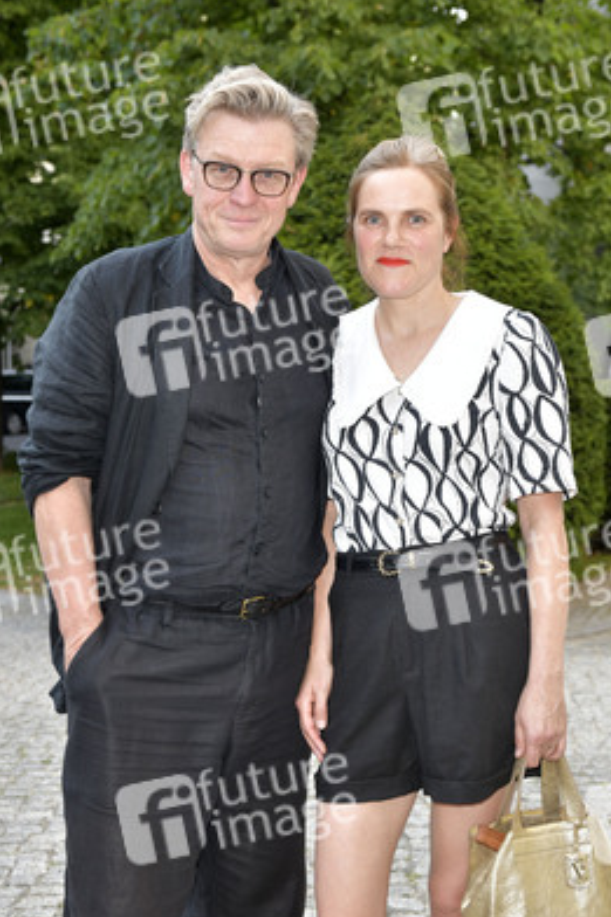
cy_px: 458
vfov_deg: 40.4
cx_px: 304
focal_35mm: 49
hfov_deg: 27.5
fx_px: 1248
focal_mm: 48
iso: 640
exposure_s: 1/250
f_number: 5.6
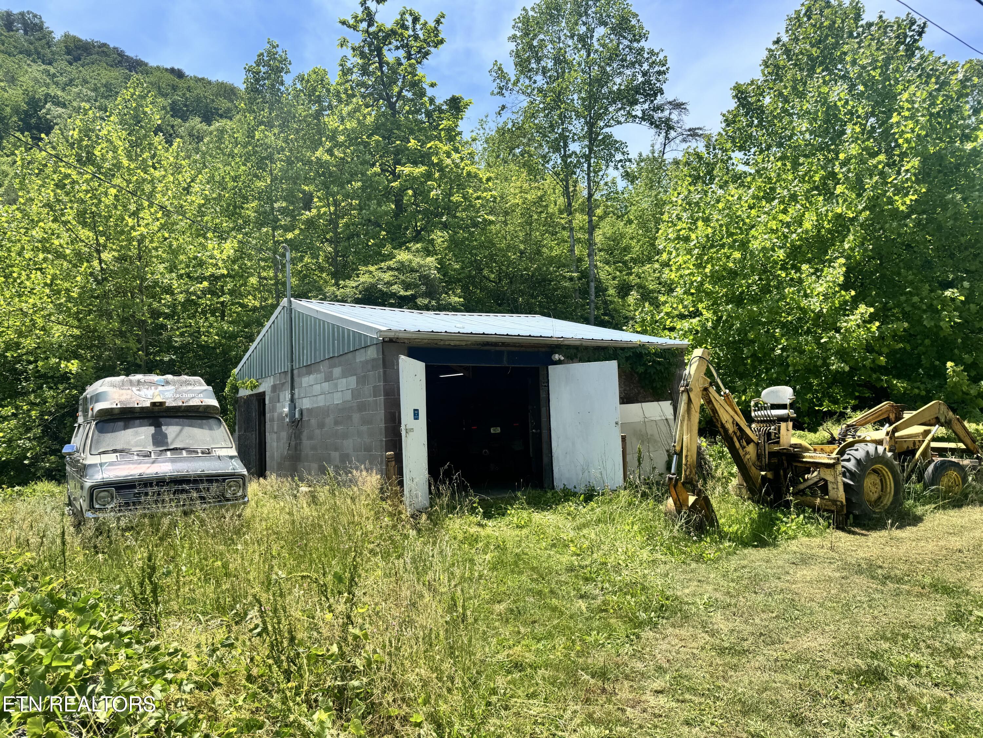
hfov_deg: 71.6
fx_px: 682
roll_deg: +1.7
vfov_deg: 56.8
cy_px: 369
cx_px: 492
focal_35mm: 24
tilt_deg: +3.2
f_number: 1.78
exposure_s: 1/2415
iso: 80
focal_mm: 6.76
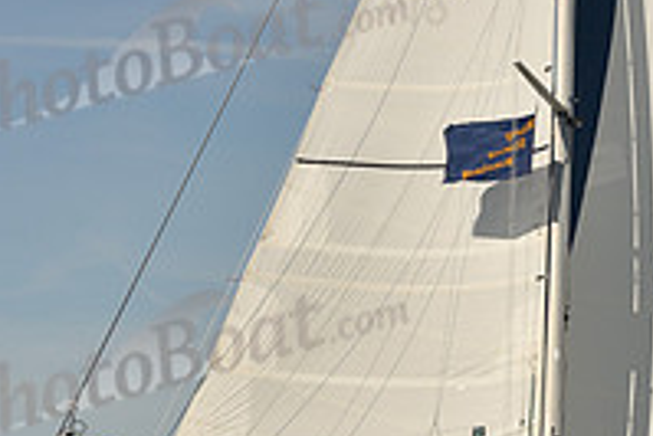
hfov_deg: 10.0
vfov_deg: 6.7
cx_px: 581
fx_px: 3703
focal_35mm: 204
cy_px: 484
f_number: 9
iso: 250
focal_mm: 70
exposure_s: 1/640
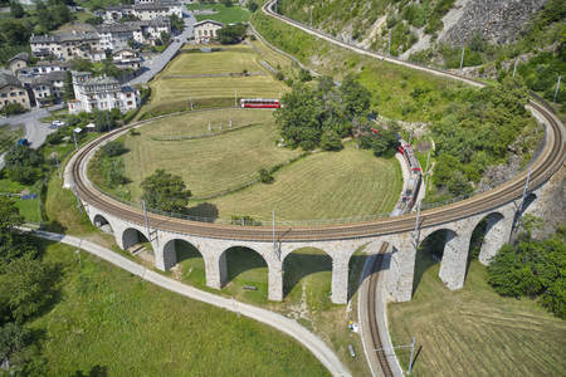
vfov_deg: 46.4
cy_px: 188
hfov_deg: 65.5
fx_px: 440
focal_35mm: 28
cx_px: 283
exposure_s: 1/120
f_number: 2.8
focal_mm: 10.3
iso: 100
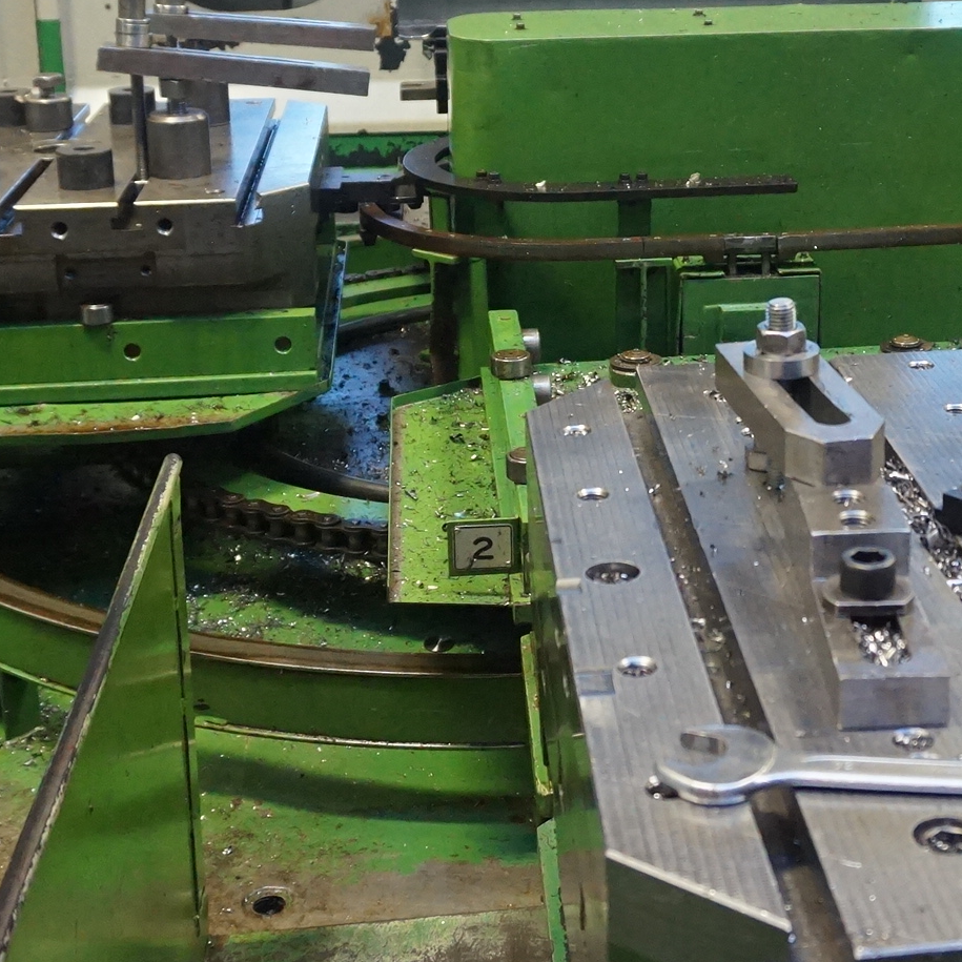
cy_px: 226
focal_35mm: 61
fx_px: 1918
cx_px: 722
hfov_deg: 27.8
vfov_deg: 27.7
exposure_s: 1/160
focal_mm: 16
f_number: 3.5
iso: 2500
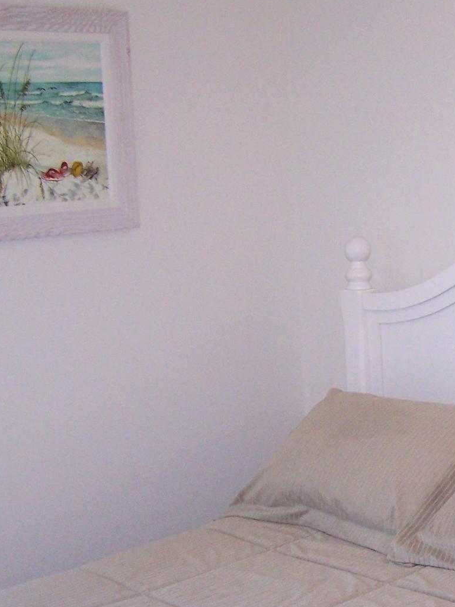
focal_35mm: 76
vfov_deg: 25.5
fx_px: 1332
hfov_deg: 18.6
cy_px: 411
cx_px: 509
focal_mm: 6.3
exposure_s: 1/60
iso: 140
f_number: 2.8
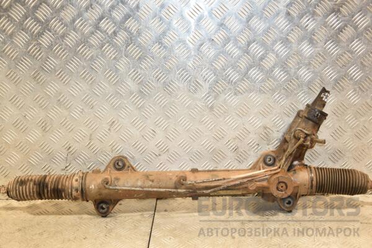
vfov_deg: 26.5
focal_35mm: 51
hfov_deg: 38.9
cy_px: 124
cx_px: 186
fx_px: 527
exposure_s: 1/200
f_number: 5
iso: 800
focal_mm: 34
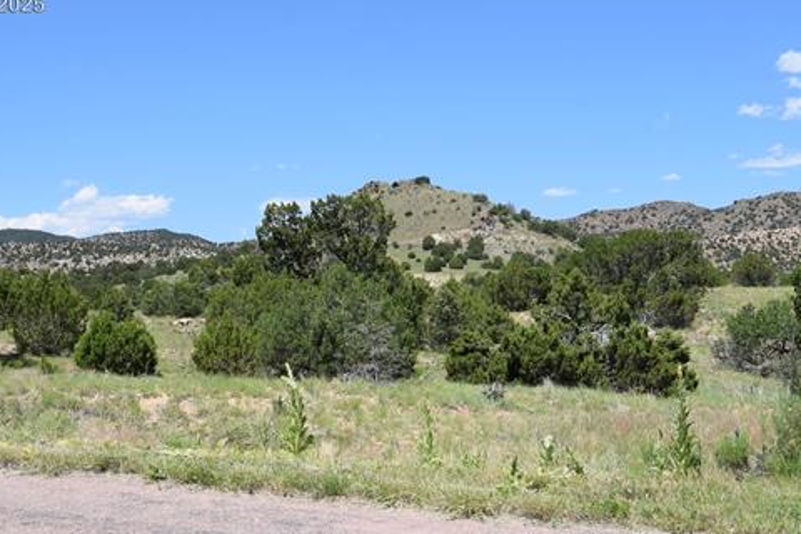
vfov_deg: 30.4
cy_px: 316
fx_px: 979
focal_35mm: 44
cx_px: 416
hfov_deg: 44.5
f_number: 10
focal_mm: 22
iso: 200
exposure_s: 1/400
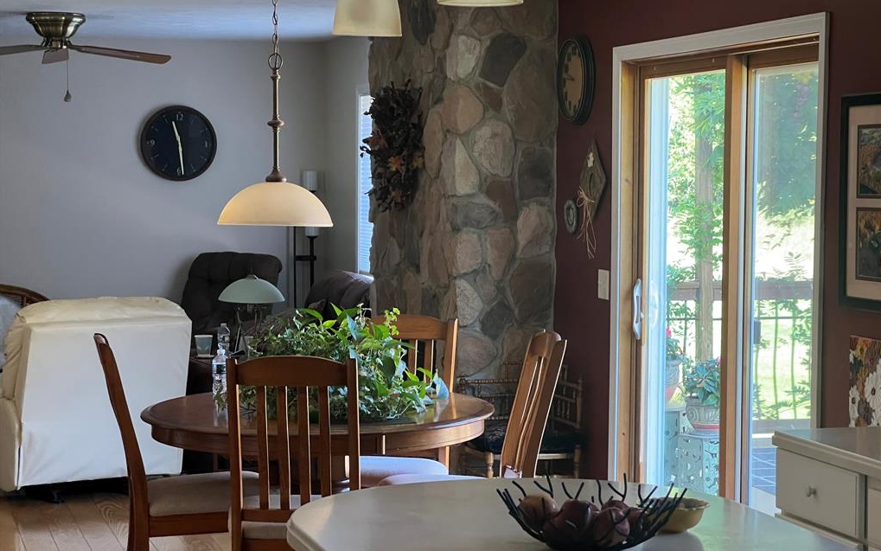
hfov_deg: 25.2
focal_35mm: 82
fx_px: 1969
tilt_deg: -4.0
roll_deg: +0.2
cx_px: 441
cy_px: 303
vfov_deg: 15.9
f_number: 2.8
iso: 400
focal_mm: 9
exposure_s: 1/60
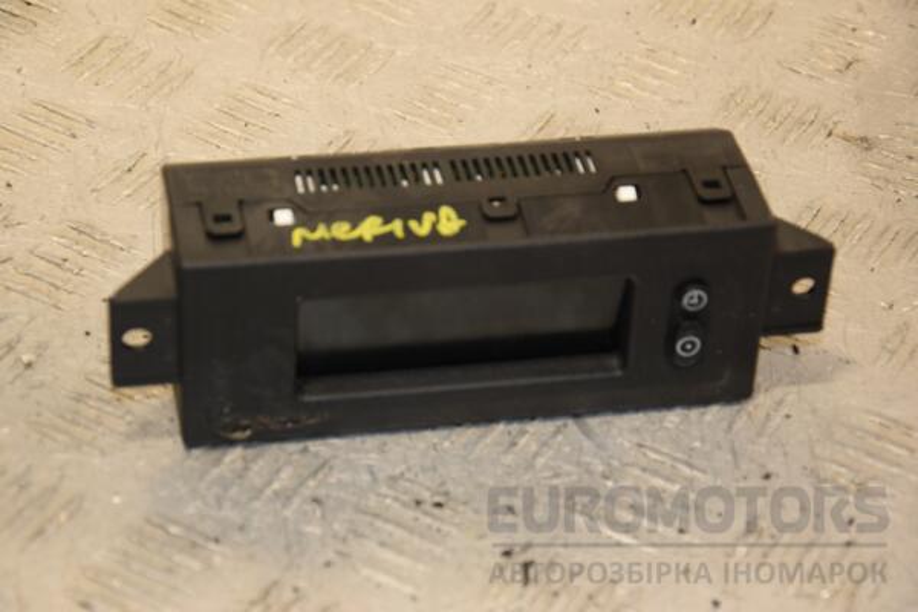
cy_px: 306
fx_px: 2869
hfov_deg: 18.2
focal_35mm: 112
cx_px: 459
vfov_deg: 12.2
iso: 800
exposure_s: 1/160
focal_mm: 75
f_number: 5.3
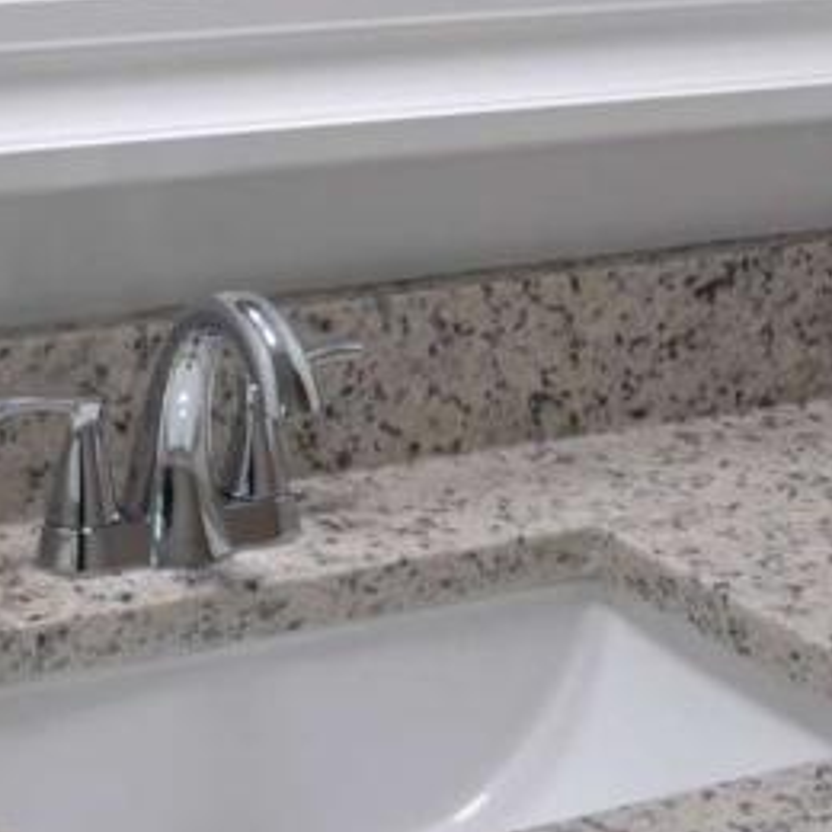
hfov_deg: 16.4
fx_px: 2882
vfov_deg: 16.3
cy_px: 195
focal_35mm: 106
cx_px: 403
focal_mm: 18
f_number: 4.5
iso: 400
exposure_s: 1/80
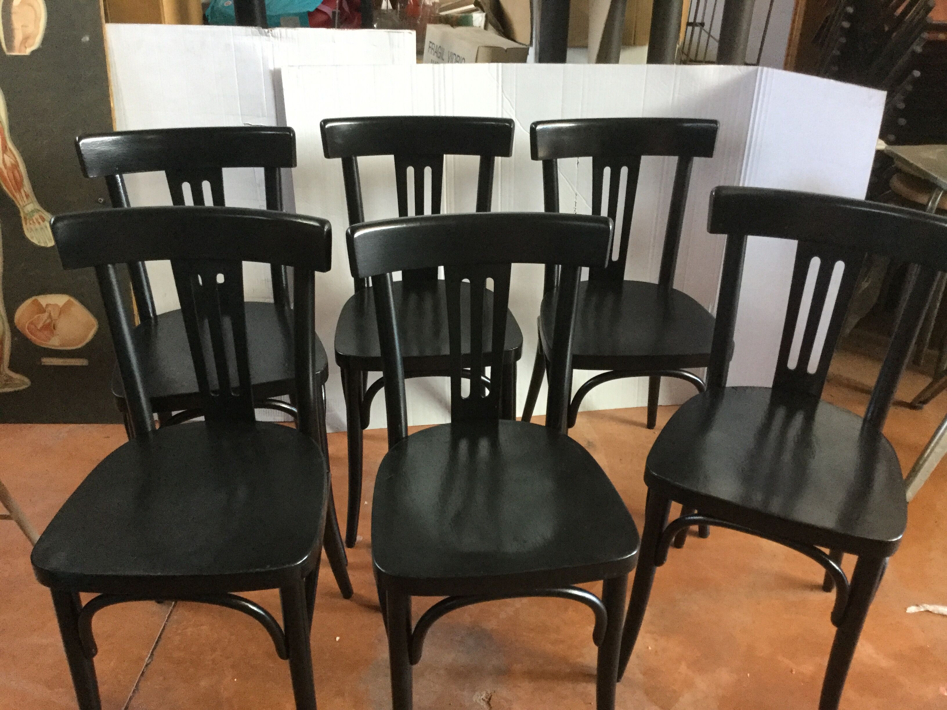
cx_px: 474
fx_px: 848
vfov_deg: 45.4
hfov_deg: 58.4
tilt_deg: -27.3
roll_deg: -1.7
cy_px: 355
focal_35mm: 31
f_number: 2.4
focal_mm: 3.3
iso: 200
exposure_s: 1/25
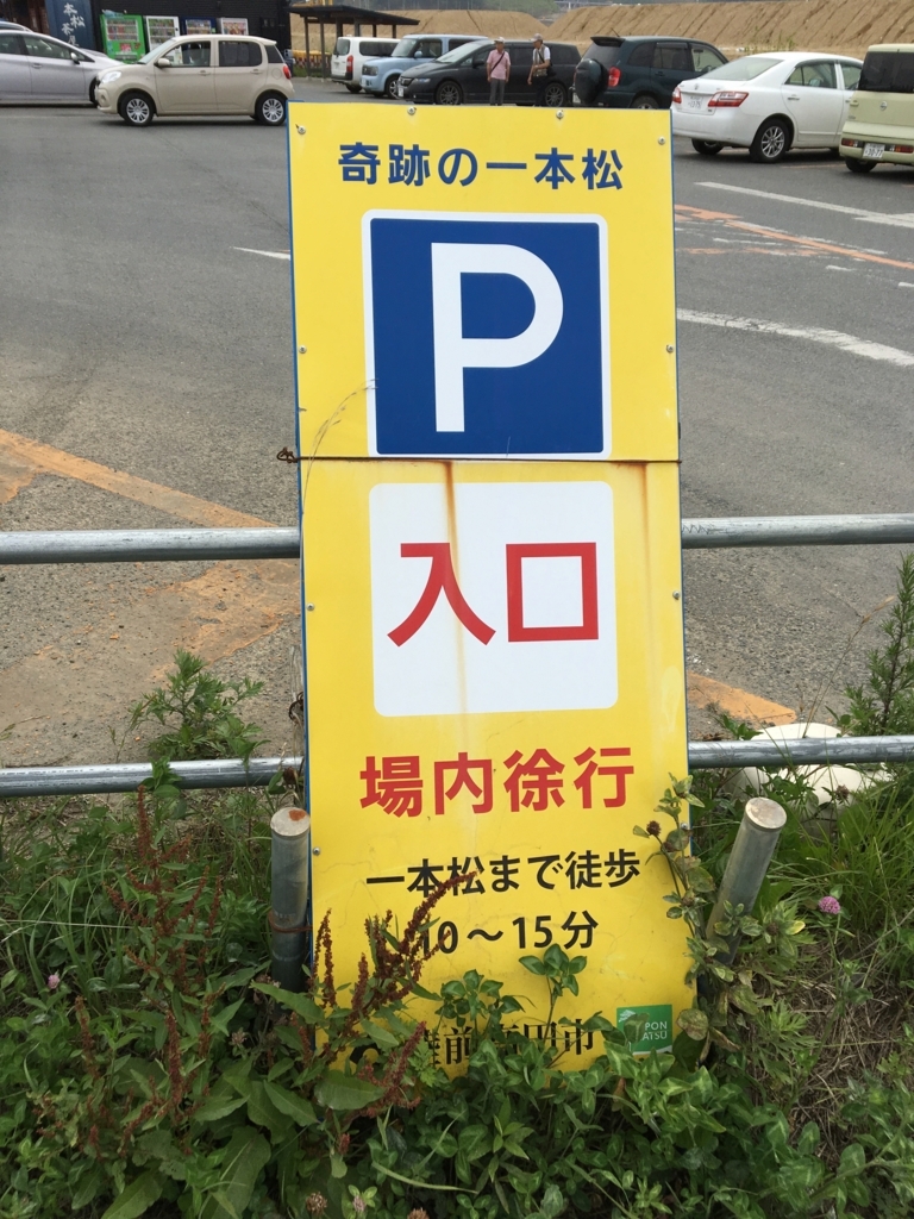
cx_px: 457
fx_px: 1021
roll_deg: -1.0
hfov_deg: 48.2
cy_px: 610
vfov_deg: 61.7
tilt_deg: -29.7
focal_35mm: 29
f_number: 2.2
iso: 25
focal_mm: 4.15
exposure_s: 1/1832
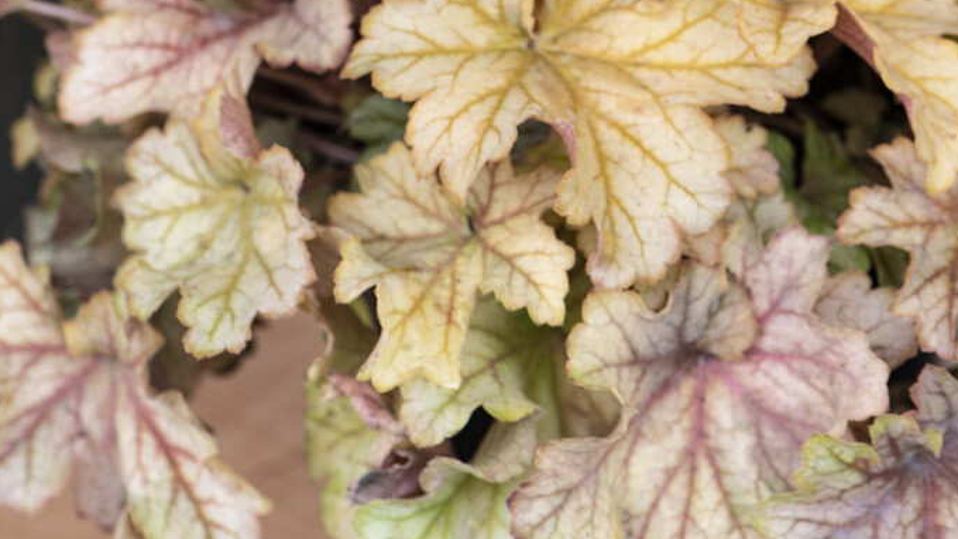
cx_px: 480
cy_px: -179
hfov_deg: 13.0
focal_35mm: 166
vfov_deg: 7.2
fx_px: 4217
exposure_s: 1/50
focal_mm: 105
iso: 640
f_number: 11
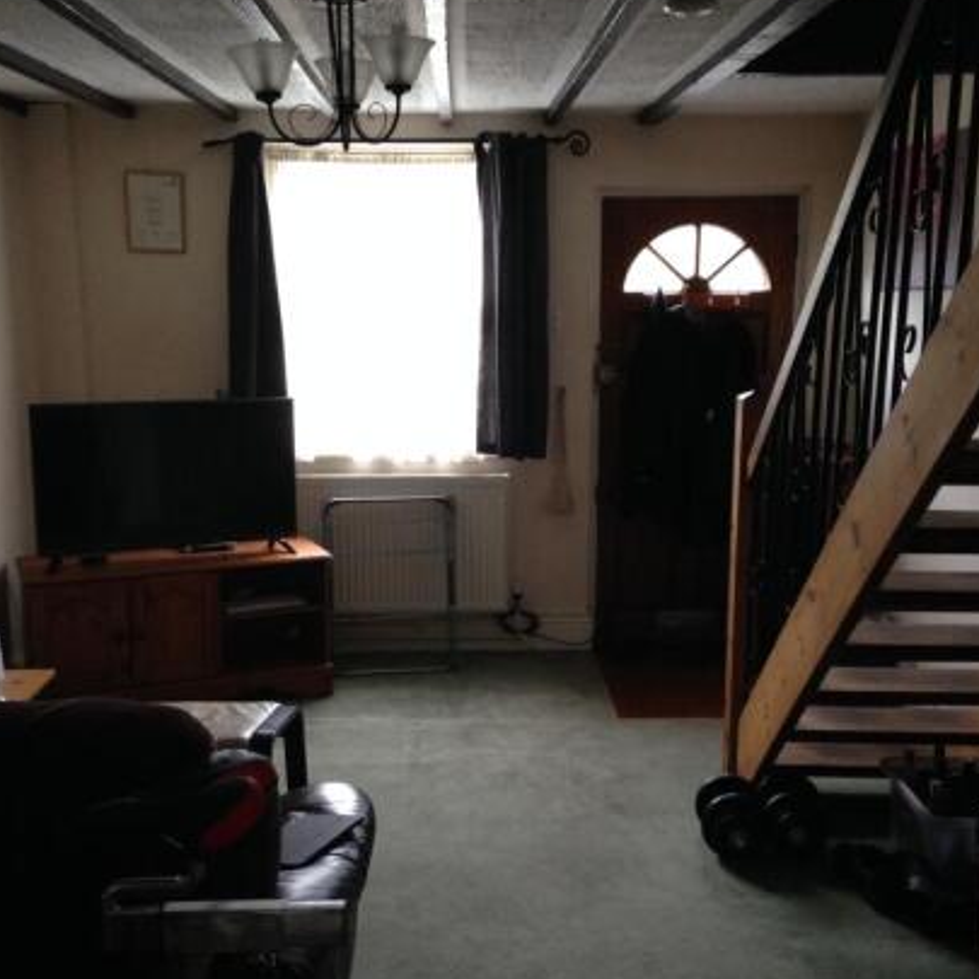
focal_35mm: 42
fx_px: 1344
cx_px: 497
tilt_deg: -9.0
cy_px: 492
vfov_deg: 40.0
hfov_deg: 40.0
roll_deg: -1.8
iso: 200
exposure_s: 1/20
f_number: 2.4
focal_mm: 4.12
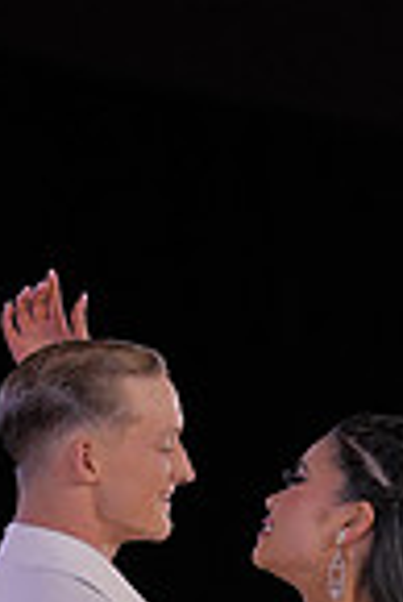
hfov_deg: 2.6
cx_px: 247
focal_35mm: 539
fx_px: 9028
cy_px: 1017
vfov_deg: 3.8
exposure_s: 1/500
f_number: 3.5
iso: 1250
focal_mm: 135
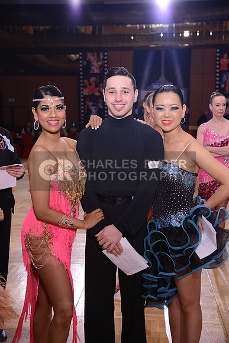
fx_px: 439
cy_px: 172
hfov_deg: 29.3
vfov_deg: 42.7
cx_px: 114
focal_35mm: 46
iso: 1600
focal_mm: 46
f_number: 4.5
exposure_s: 1/250
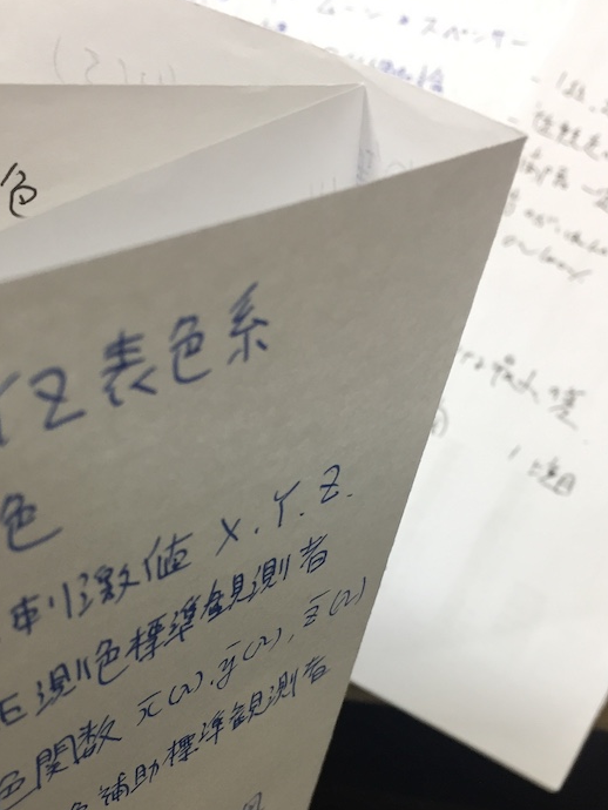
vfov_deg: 43.9
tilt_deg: -68.1
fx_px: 983
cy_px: 562
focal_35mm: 42
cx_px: 195
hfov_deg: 34.0
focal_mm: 4.15
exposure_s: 1/30
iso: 80
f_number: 2.2
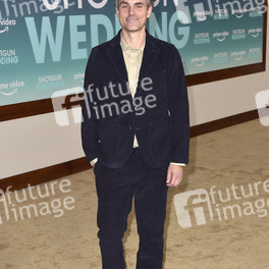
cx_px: 134
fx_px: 633
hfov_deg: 24.0
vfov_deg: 24.0
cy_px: 153
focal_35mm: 72
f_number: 6.3
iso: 400
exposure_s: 1/250
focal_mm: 56
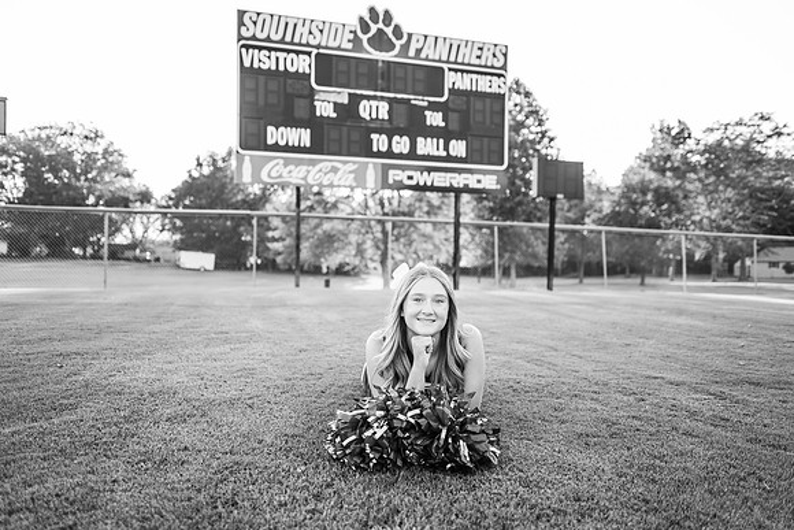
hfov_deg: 71.0
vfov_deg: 50.9
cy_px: 265
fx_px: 556
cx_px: 386
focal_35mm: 25
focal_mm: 24
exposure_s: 1/500
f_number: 2
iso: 125
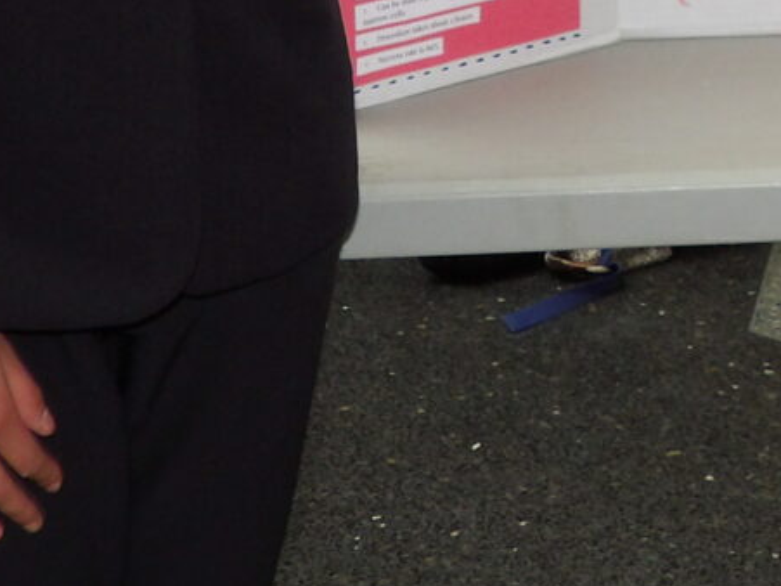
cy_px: -390
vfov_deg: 11.9
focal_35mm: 117
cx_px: 921
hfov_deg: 16.2
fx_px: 2639
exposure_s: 1/33
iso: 200
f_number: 3.6
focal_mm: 5.9
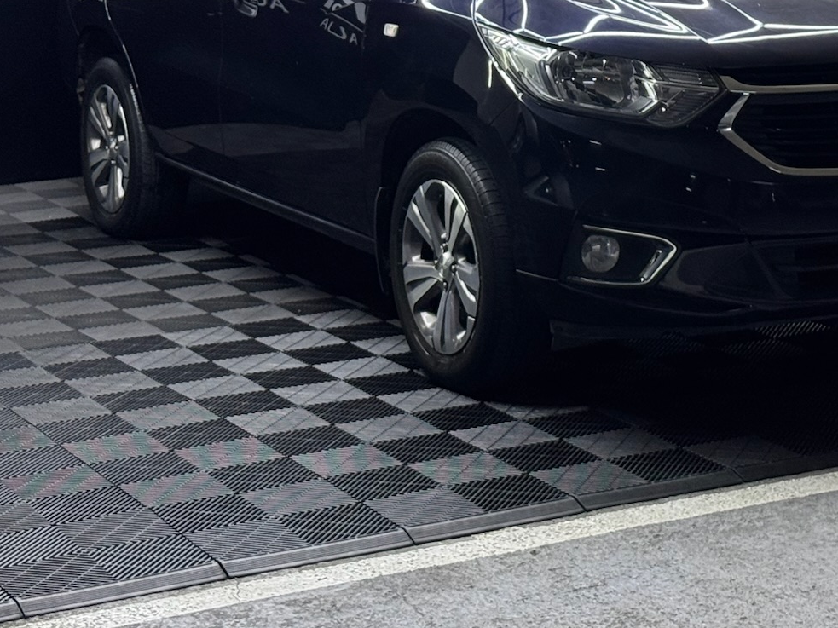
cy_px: 12
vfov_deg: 14.6
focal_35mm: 100
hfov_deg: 19.6
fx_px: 2421
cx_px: 581
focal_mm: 6.76
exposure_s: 1/60
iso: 160
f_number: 1.78
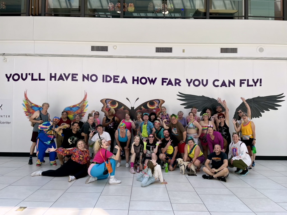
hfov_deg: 67.3
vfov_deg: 53.1
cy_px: 108
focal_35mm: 26
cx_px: 144
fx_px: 216
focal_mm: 5.1
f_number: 1.6
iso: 50
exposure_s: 1/723
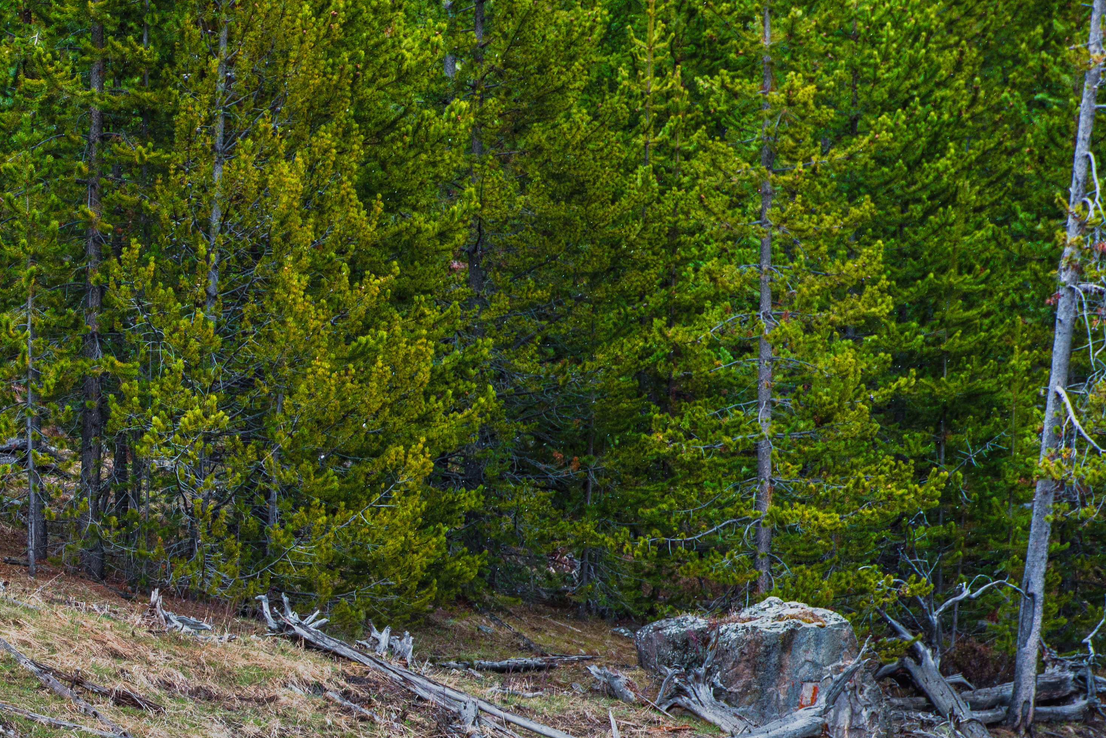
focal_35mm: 497
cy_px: 810
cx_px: -112
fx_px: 15273
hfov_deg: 4.1
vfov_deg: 2.8
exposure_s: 1/200
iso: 200
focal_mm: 200
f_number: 7.1
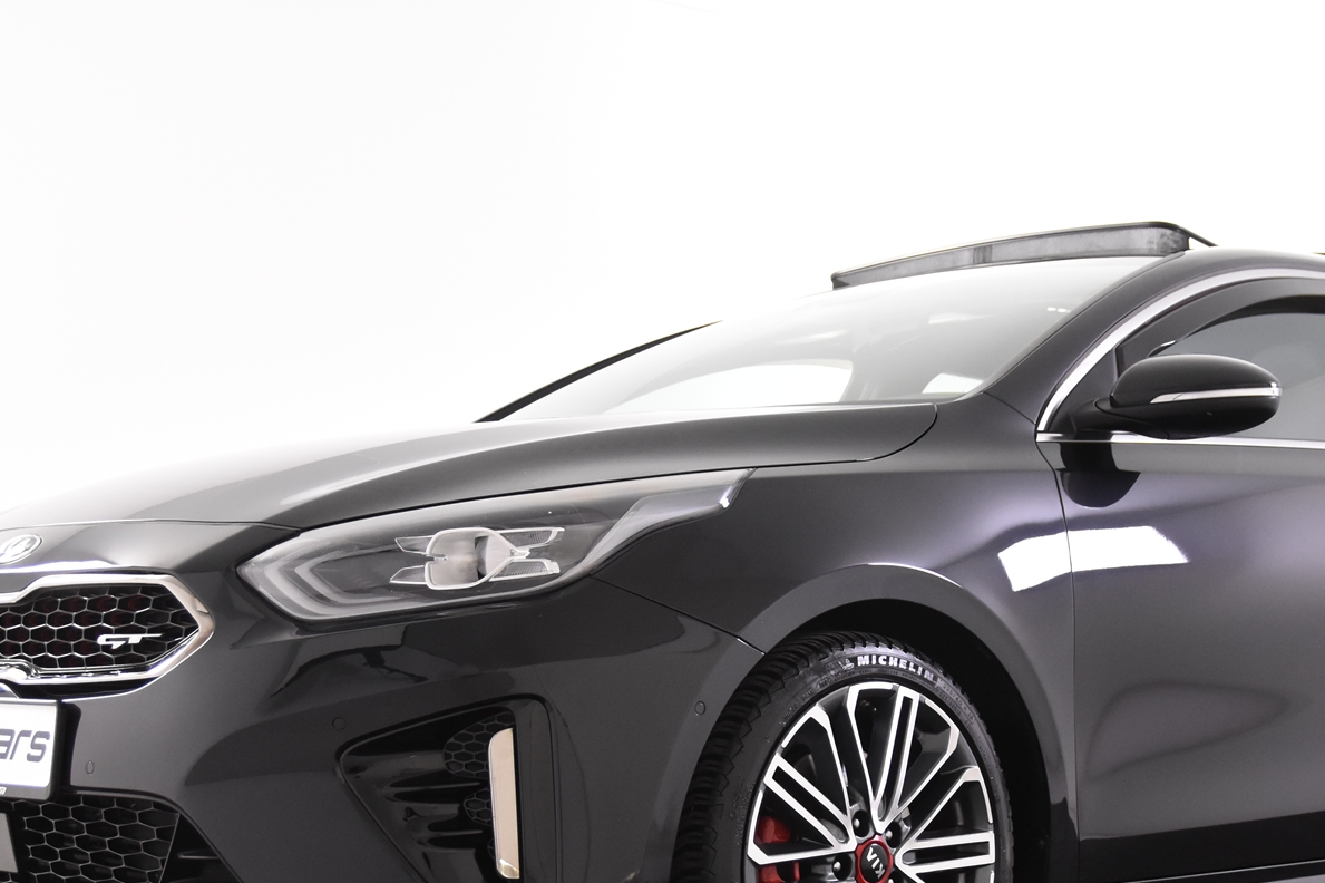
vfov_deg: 21.3
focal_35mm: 63
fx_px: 2318
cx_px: 797
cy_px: 705
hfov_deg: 31.8
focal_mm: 26
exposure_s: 1/60
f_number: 4
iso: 1600
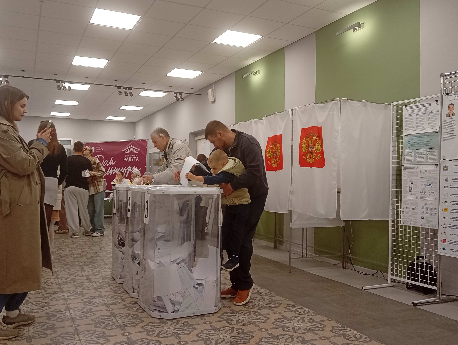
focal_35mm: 33
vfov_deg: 43.0
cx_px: 229
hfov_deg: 55.3
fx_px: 437
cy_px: 172
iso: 80
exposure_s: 1/50
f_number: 1.8
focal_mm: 4.15
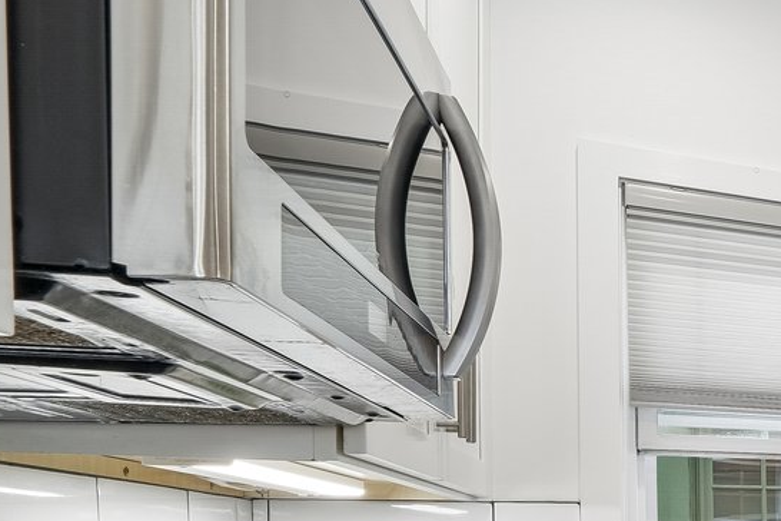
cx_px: 1446
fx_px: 976
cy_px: 557
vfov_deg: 27.6
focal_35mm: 45
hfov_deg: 21.7
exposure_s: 1/4
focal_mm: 12
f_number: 11
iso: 100
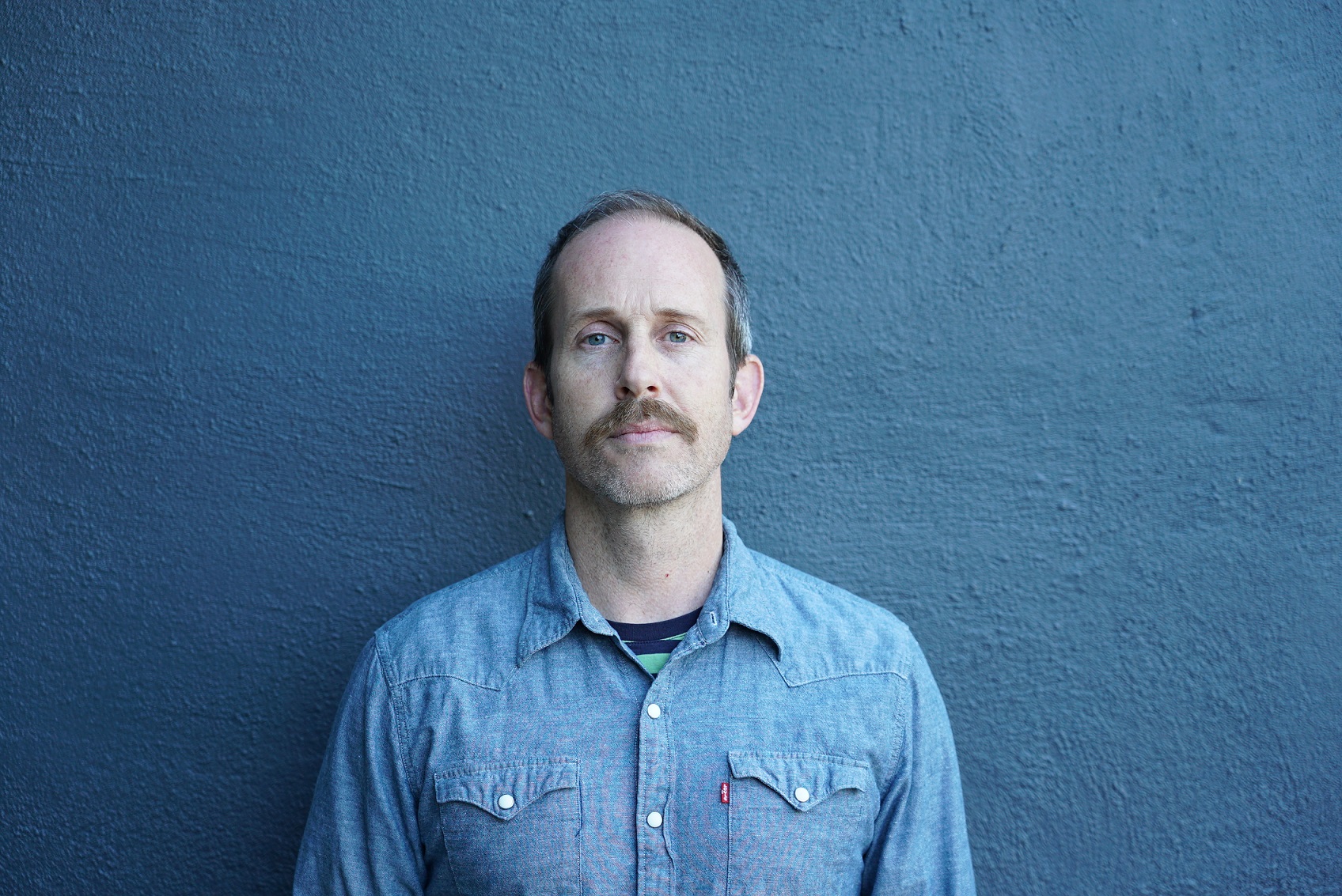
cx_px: 671
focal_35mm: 71
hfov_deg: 28.4
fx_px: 2648
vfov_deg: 19.2
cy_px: 448
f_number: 4
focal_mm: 71
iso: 320
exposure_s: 1/160
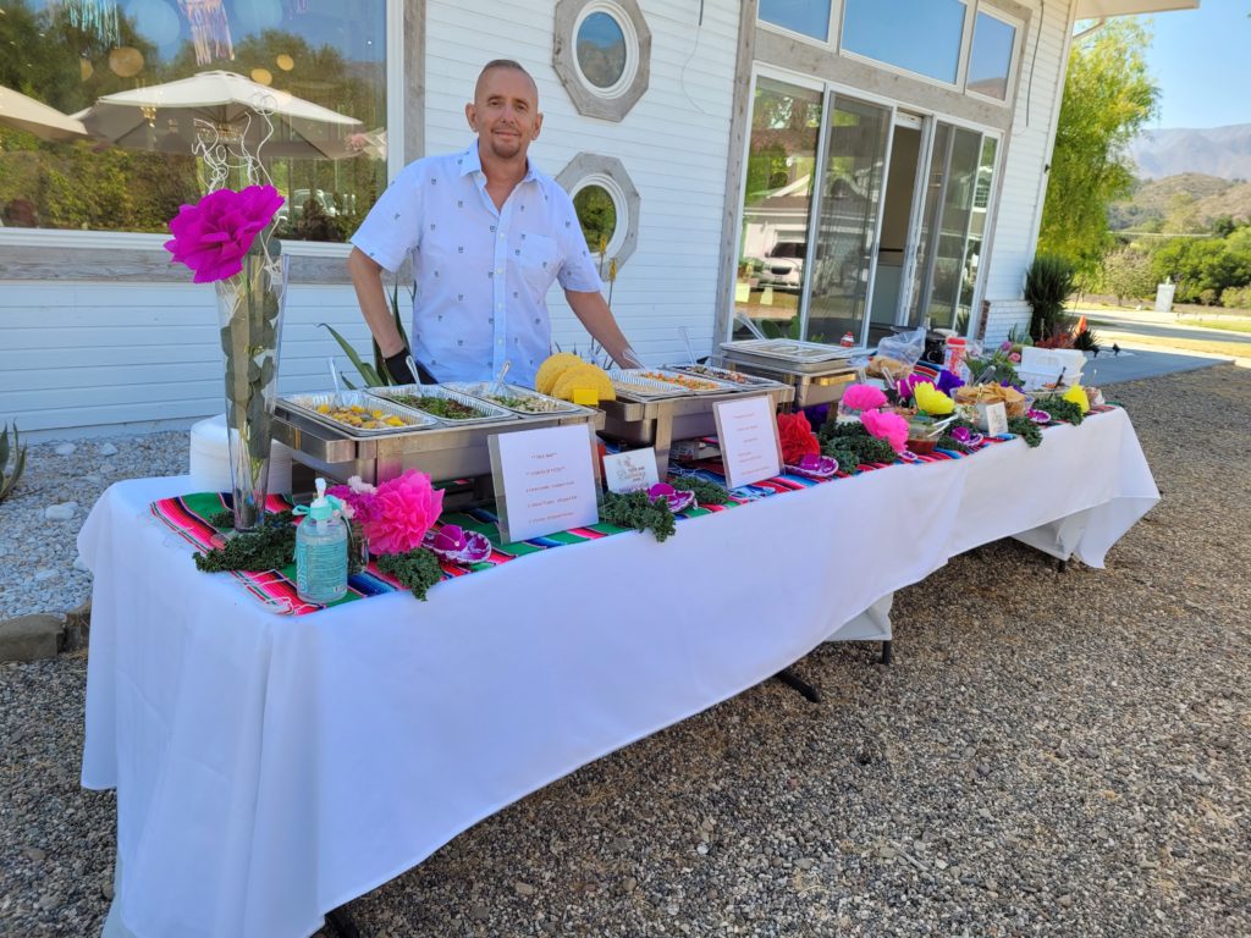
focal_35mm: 26
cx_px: 626
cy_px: 469
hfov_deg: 67.3
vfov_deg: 53.1
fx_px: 940
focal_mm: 5.4
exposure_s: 1/622
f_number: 1.8
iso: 40
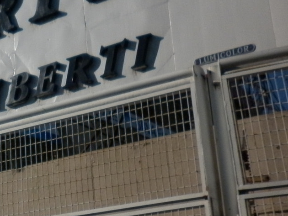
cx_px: -142
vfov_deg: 16.2
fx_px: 757
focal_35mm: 91
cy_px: 120
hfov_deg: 19.0
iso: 80
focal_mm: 5
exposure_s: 1/800
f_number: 7.1
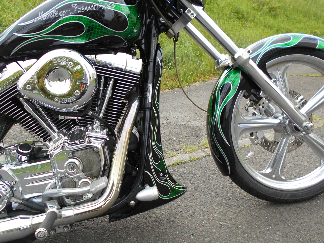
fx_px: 281
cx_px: 162
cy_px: 122
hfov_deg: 60.0
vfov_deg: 46.8
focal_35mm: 30
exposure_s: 1/250
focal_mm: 5.1
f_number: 3.4
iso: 125
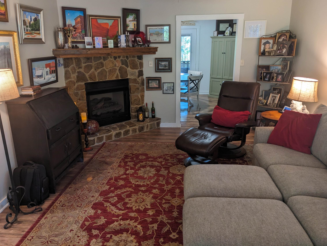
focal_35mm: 28
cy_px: 119
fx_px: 265
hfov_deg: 63.4
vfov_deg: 49.7
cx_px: 162
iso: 94
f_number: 1.73
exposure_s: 1/24
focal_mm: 4.38
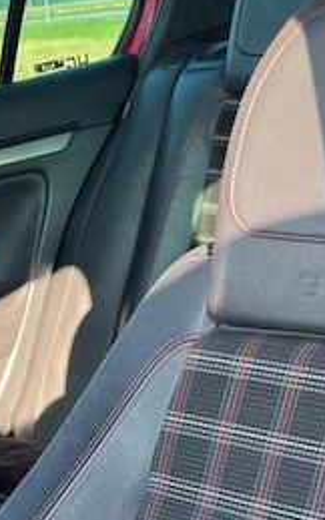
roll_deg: +8.4
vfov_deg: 22.2
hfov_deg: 15.2
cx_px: 34
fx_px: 1204
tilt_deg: -26.8
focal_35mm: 85
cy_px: 648
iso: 40
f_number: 1.6
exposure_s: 1/164
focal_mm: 5.1
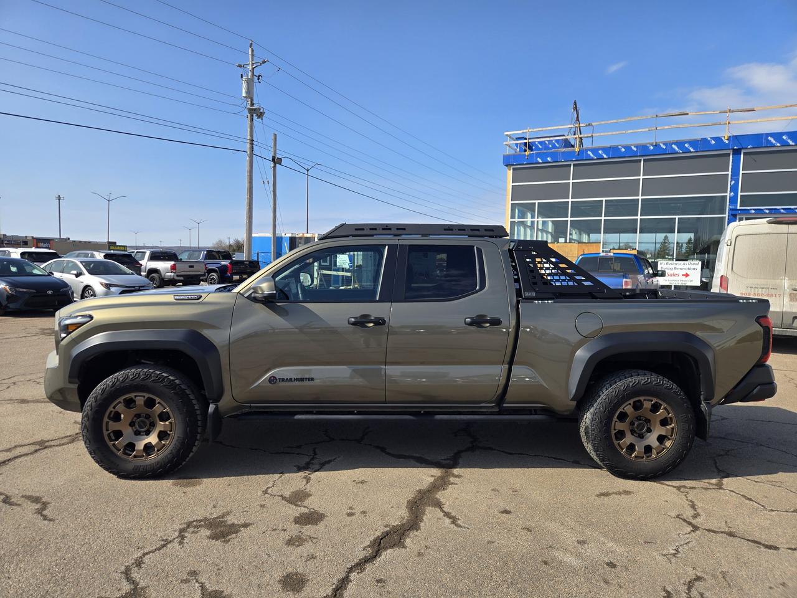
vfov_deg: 58.9
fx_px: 530
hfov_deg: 73.9
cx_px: 398
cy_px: 299
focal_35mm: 23
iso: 25
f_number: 1.8
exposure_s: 1/1723
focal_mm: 5.4
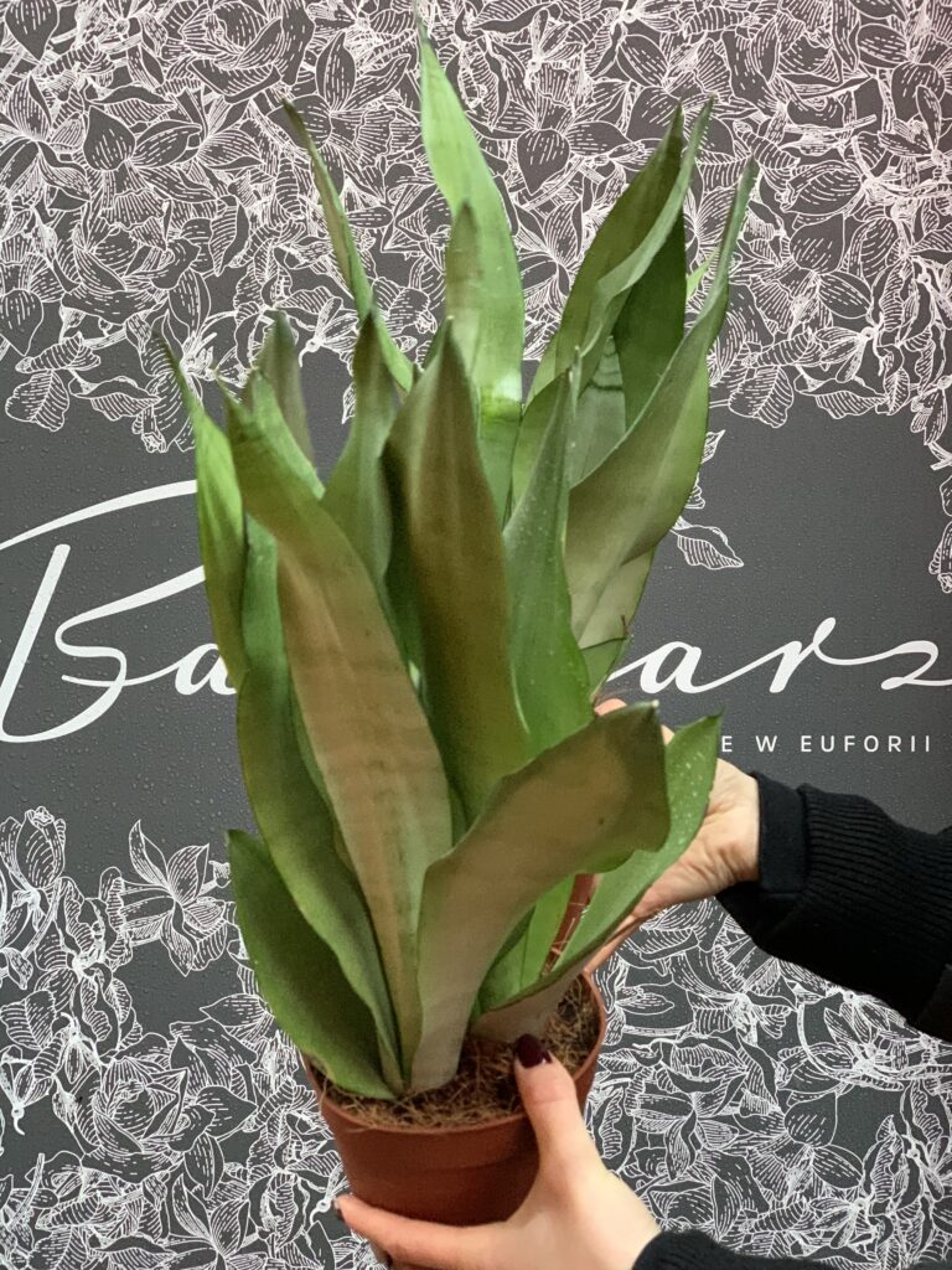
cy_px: 635
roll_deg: +0.3
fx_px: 1907
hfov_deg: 28.0
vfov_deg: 36.8
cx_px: 476
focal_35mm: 52
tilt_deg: -4.5
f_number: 2.4
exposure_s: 1/60
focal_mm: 6
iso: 400
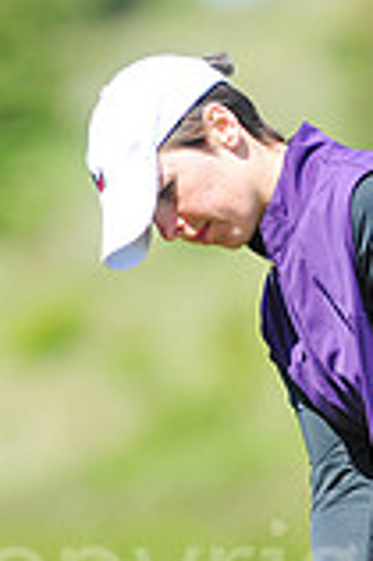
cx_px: 307
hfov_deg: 1.6
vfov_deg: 2.4
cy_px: 767
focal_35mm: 856
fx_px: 13332
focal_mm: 300
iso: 400
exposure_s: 1/2000
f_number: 5.6
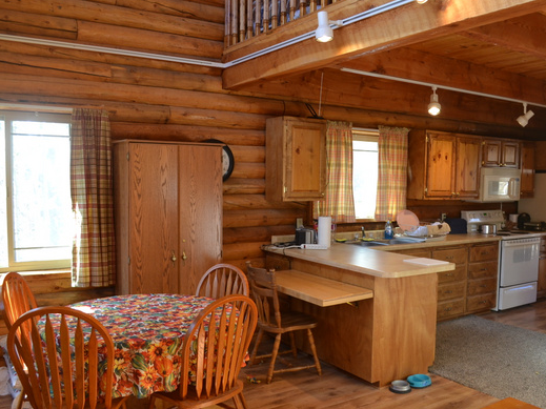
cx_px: 318
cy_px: 217
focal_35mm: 32
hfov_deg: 56.5
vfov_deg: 44.1
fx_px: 505
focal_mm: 18
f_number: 4.5
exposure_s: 1/80
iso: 400
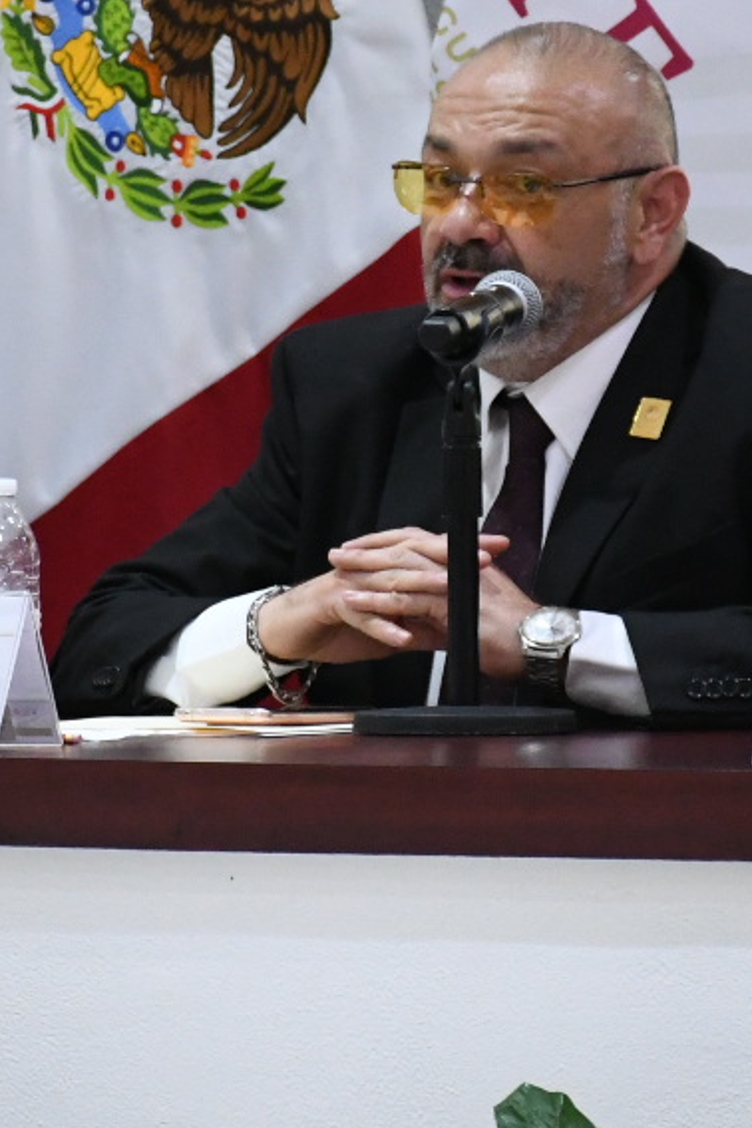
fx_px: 15039
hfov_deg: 2.9
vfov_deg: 4.3
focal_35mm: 480
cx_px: 509
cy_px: 338
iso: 4000
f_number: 5.6
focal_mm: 112
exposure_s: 1/100
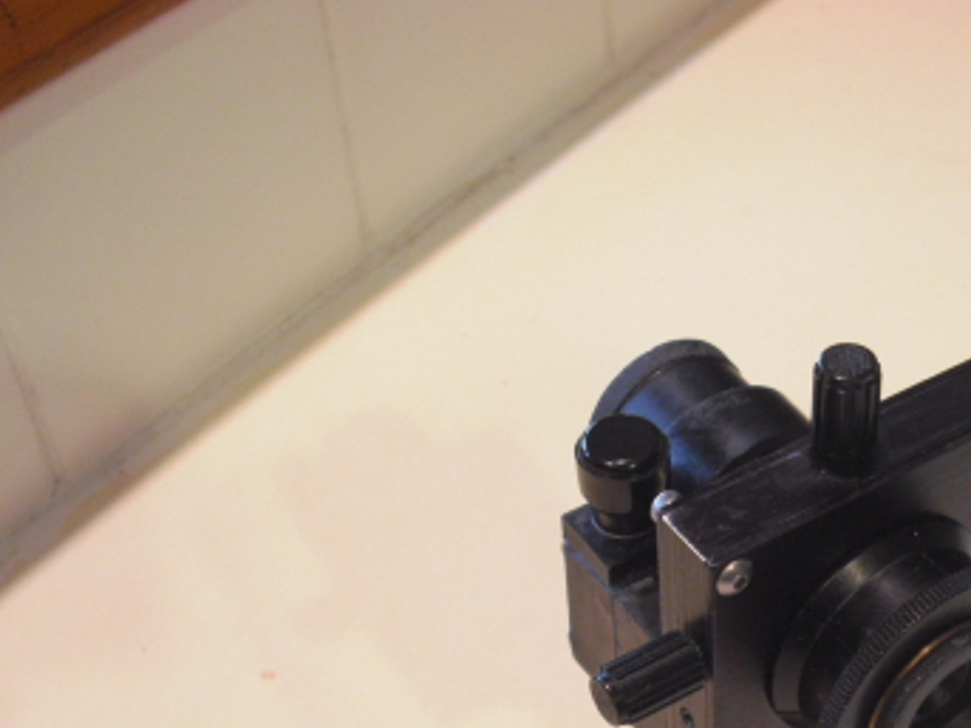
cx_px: 756
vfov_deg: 20.3
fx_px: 1991
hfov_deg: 27.0
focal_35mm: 71
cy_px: 666
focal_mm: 6.2
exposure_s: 1/20
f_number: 2.8
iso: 200
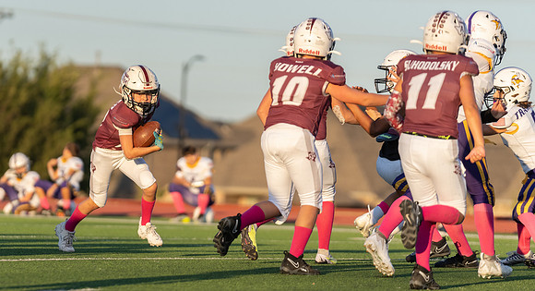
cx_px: 141
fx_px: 4719
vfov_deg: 3.5
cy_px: 134
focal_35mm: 335
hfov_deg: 6.5
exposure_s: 1/2000
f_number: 2.8
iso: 250
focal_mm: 200
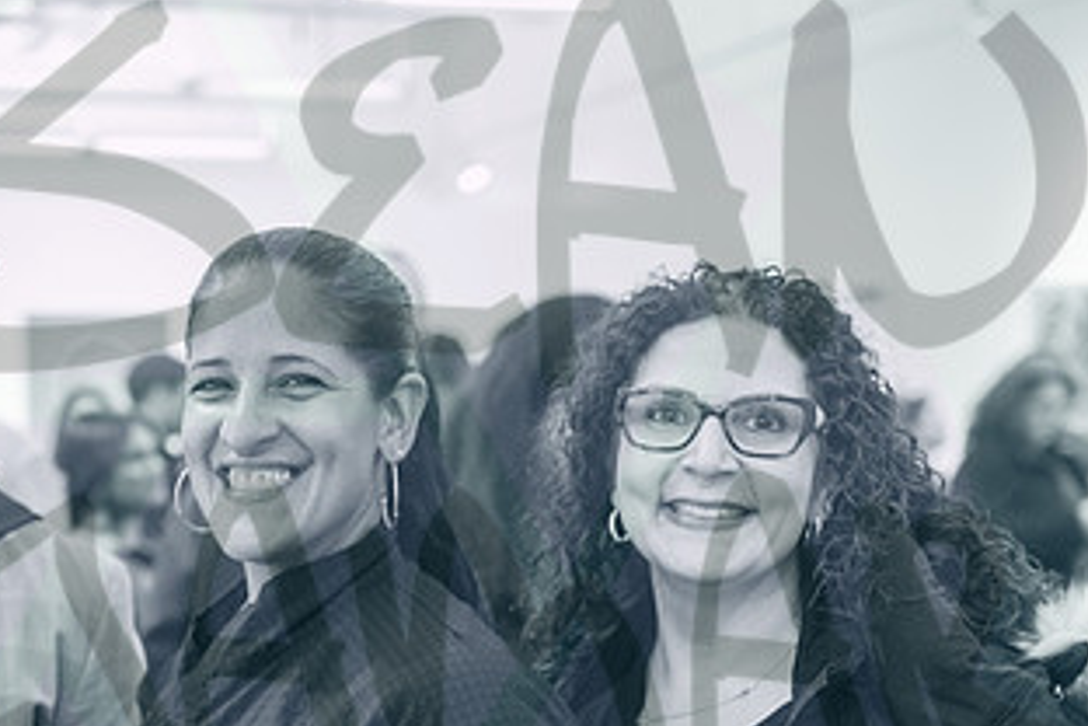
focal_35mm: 70
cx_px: 303
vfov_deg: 19.2
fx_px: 2115
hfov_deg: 28.5
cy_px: 619
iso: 3200
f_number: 2.2
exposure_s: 1/320
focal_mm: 35
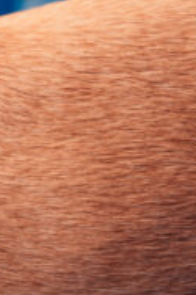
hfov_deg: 4.4
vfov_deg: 7.8
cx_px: -822
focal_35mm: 262
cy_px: 324
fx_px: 2143
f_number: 2.8
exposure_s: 1/640
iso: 100
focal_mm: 32
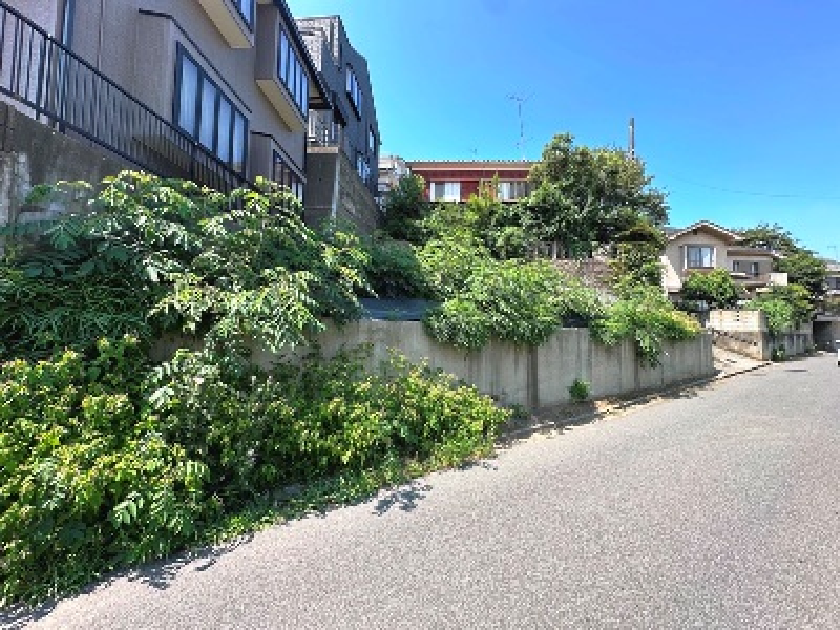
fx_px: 340
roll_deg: -2.4
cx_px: 420
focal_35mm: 14
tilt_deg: +3.5
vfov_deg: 85.7
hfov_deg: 102.1
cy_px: 315
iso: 40
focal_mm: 2.22
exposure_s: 1/438
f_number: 2.2
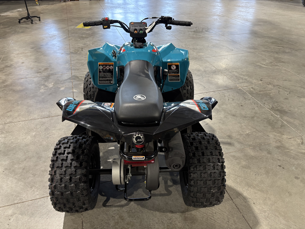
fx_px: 229
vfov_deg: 53.1
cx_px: 152
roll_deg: -0.7
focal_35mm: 26
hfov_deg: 67.3
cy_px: 114
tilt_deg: -34.8
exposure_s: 1/70
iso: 125
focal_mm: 5.96
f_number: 1.6
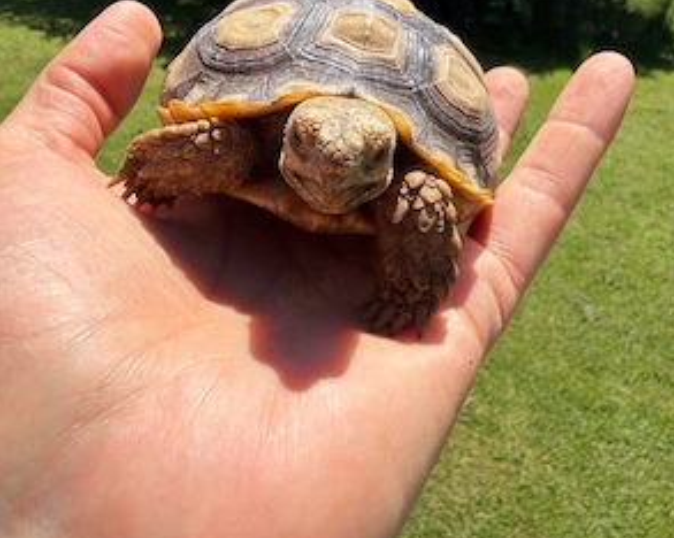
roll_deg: -5.7
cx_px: 343
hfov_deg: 55.7
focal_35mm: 32
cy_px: 149
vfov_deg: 44.6
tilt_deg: -20.5
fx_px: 638
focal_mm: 2.22
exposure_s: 1/777
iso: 20
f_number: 2.2
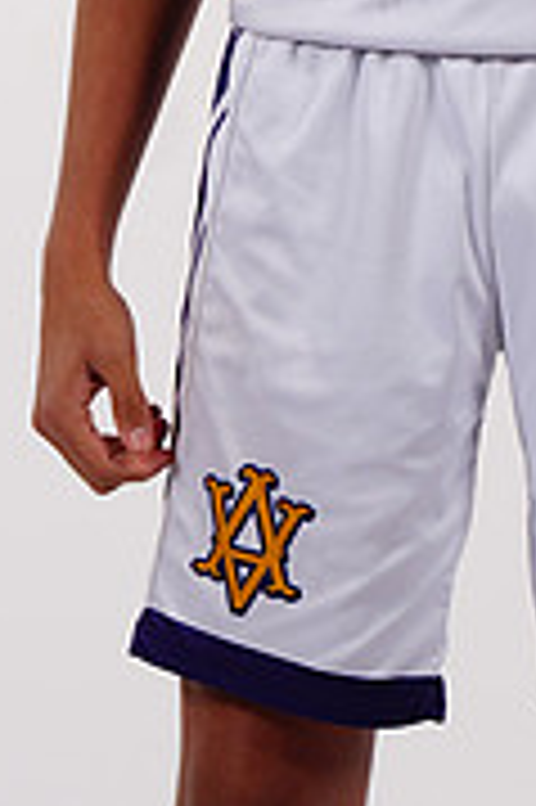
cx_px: 412
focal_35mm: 571
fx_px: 12776
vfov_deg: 3.6
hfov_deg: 2.4
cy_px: -464
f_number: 9
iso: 200
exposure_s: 1/500
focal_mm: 176
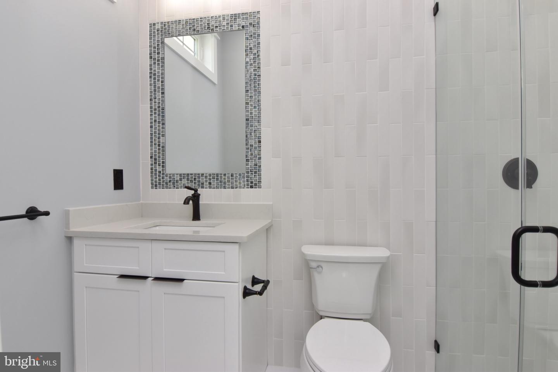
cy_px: 186
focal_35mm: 18
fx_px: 279
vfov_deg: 67.5
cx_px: 279
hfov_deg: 90.0
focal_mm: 12
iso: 640
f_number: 9
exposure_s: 1/100
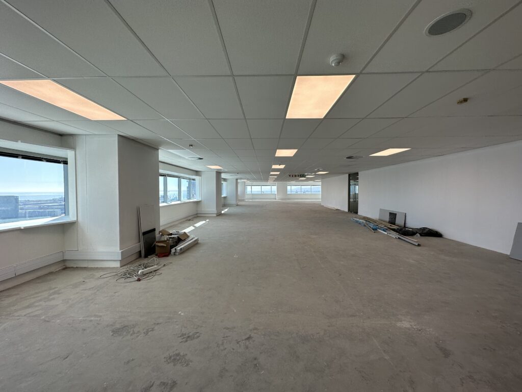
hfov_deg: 102.1
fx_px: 211
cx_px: 261
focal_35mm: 14
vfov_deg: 85.7
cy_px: 196
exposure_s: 1/222
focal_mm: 2.22
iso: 40
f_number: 2.2
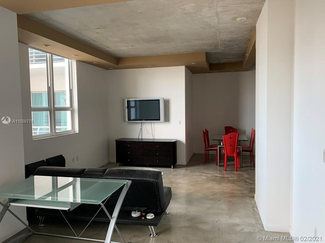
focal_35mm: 26
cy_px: 122
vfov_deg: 53.1
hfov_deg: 67.3
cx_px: 162
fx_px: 244
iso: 100
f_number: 1.8
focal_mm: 4.25
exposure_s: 1/73
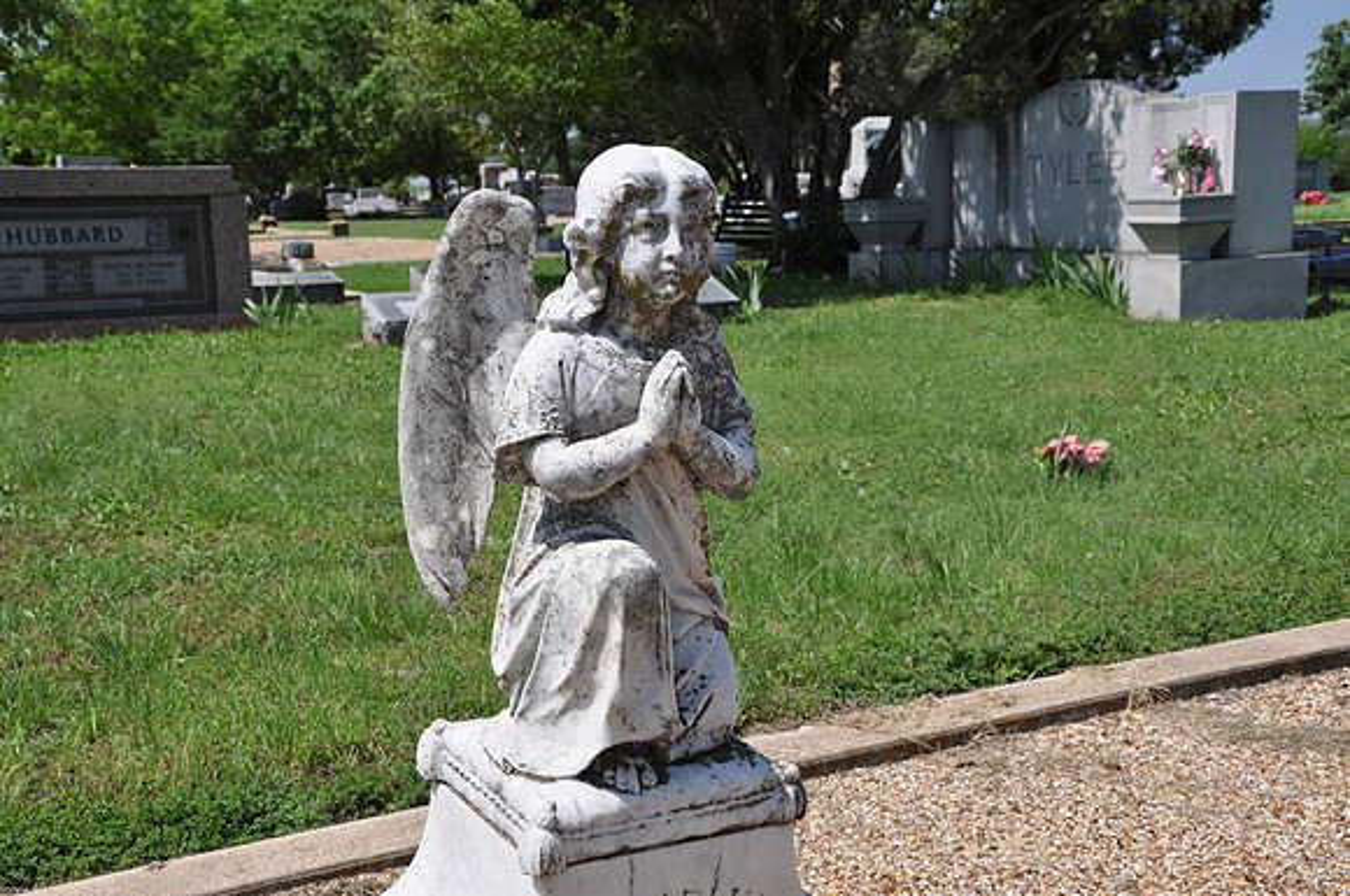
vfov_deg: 29.8
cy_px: 448
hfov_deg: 43.7
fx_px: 1685
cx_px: 675
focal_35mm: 45
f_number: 9
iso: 200
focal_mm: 30
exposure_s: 1/320
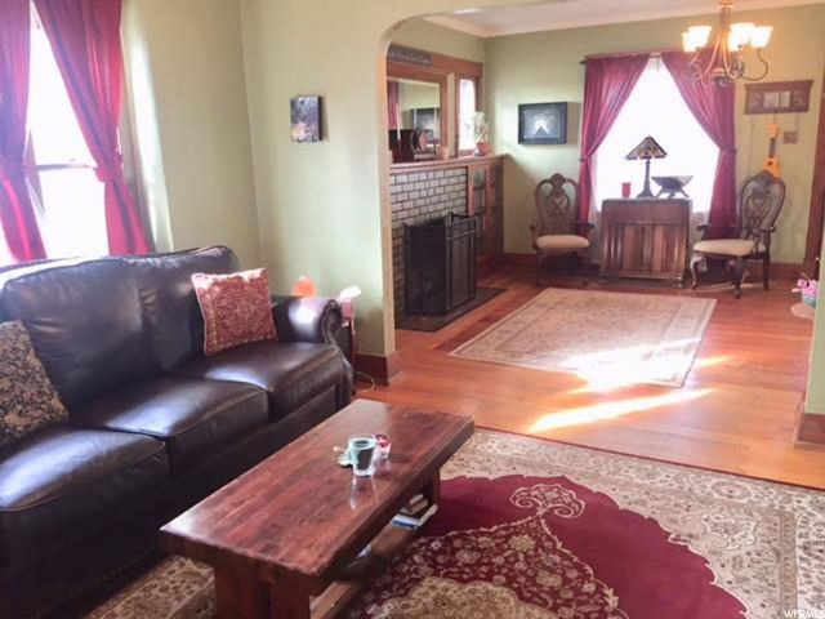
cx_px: 412
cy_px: 310
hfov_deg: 61.7
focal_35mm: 29
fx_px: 691
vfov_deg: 48.2
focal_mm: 4.15
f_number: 2.2
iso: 100
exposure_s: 1/30
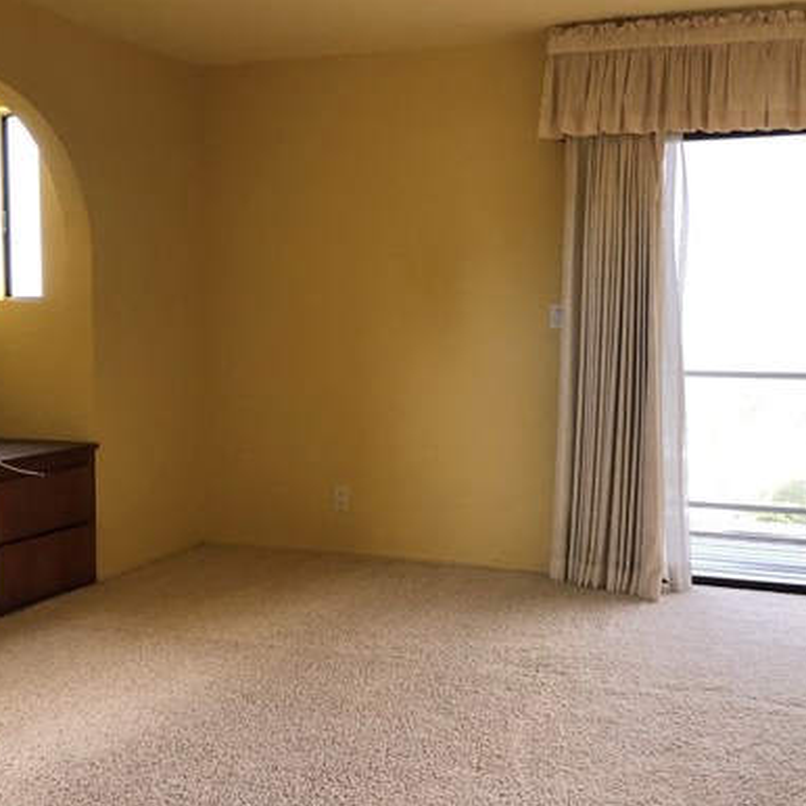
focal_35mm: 41
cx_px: 455
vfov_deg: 40.9
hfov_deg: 40.8
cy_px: 395
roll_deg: -0.1
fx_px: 1080
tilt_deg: -3.5
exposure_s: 1/30
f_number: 1.8
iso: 25
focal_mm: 3.99
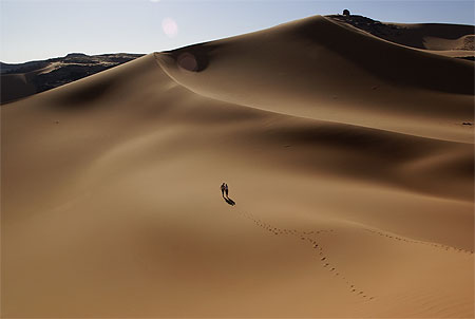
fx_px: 555
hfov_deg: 46.3
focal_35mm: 42
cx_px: 238
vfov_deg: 32.0
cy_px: 160
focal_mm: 28
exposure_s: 1/320
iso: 100
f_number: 11
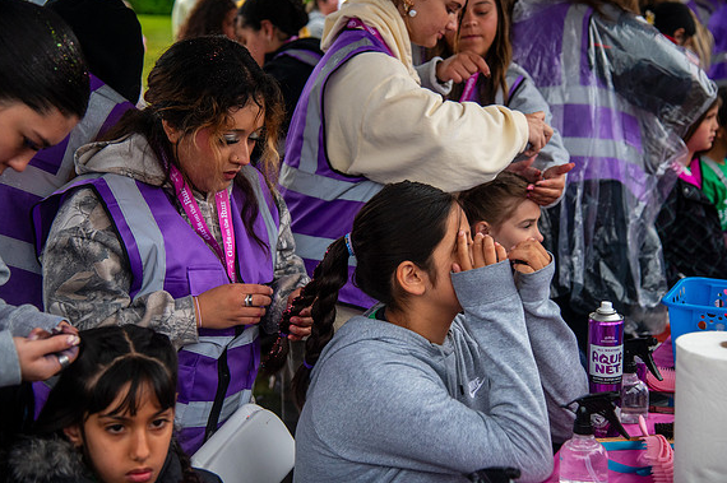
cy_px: 240
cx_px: 362
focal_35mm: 59
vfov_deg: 23.0
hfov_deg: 34.0
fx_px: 1190
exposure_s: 1/400
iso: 2000
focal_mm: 58
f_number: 4
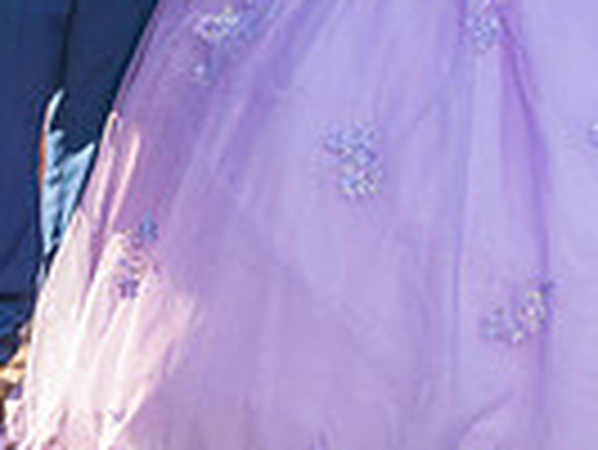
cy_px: -110
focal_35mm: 142
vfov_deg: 10.3
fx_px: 2455
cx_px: 454
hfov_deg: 13.8
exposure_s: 1/200
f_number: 5.6
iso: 200
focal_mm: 31.5
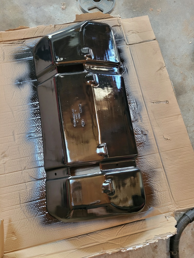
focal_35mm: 26
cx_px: 97
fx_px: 194
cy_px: 129
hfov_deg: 53.1
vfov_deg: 67.3
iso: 400
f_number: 1.8
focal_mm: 5.4
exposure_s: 1/40
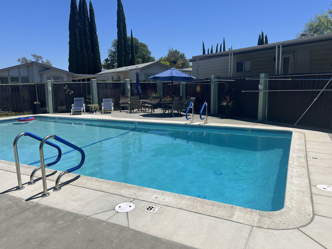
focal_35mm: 27
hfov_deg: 65.3
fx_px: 259
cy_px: 123
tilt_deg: -8.6
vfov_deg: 51.4
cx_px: 162
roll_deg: +1.2
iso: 50
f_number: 1.5
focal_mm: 5.7
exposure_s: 1/8000
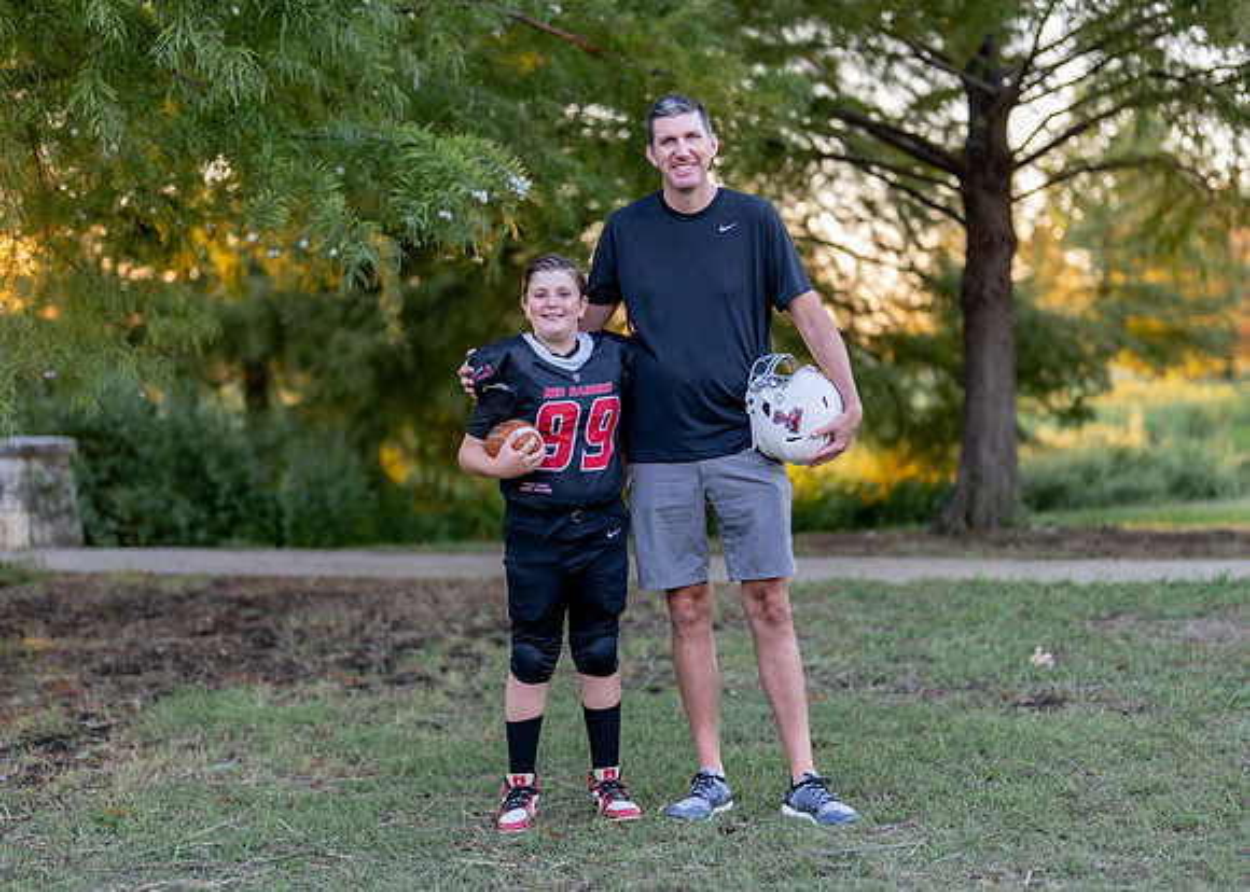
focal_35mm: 66
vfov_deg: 21.5
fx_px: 2350
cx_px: 650
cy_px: 433
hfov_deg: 29.8
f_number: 1.2
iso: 100
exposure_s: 1/320
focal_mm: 50
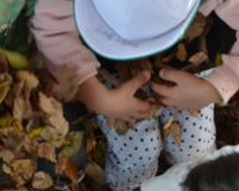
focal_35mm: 176
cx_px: 172
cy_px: 102
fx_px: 1246
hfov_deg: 10.9
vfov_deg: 8.8
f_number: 5.6
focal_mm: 55
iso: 400
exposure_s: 1/125
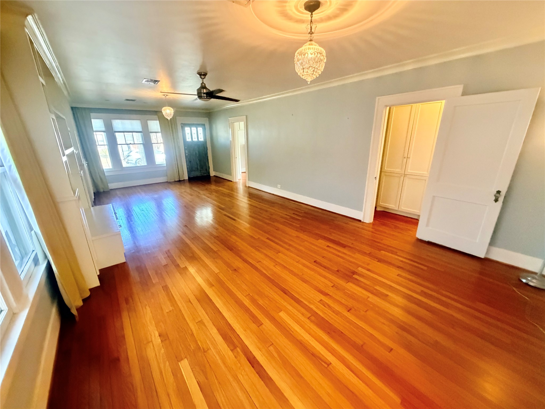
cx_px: 272
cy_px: 204
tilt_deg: -17.1
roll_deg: +1.5
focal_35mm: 14
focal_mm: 2.22
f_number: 2.2
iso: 800
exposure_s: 1/60
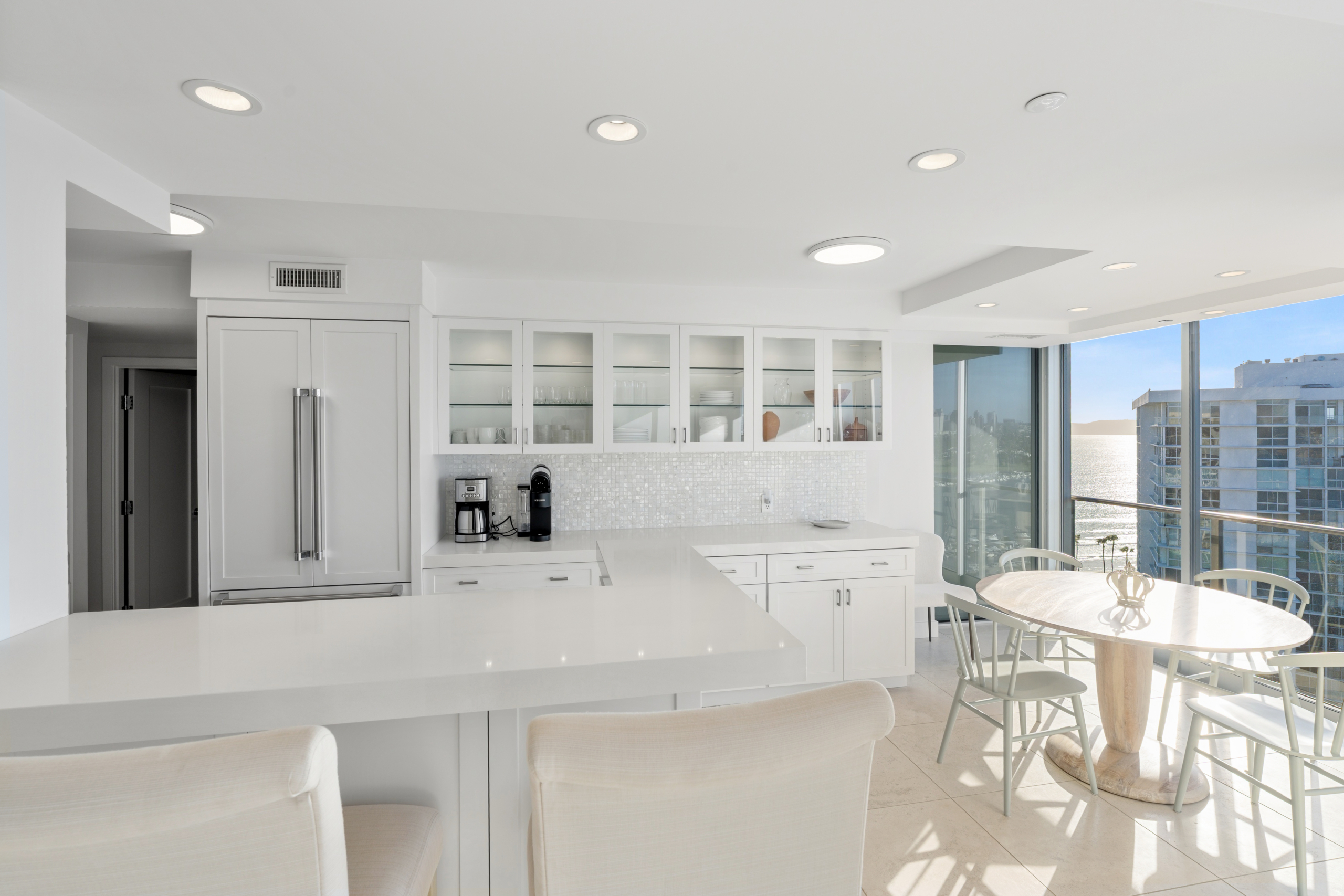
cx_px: 672
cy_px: 448
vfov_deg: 73.8
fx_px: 597
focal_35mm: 16
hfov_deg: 96.7
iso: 125
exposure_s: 1/10
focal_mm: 16
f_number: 9
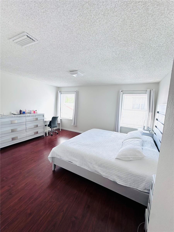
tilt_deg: -6.4
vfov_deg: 102.1
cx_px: 87
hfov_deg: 85.7
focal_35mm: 14
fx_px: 94
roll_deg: -2.6
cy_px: 116
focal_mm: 2.22
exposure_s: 1/120
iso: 50
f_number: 2.2
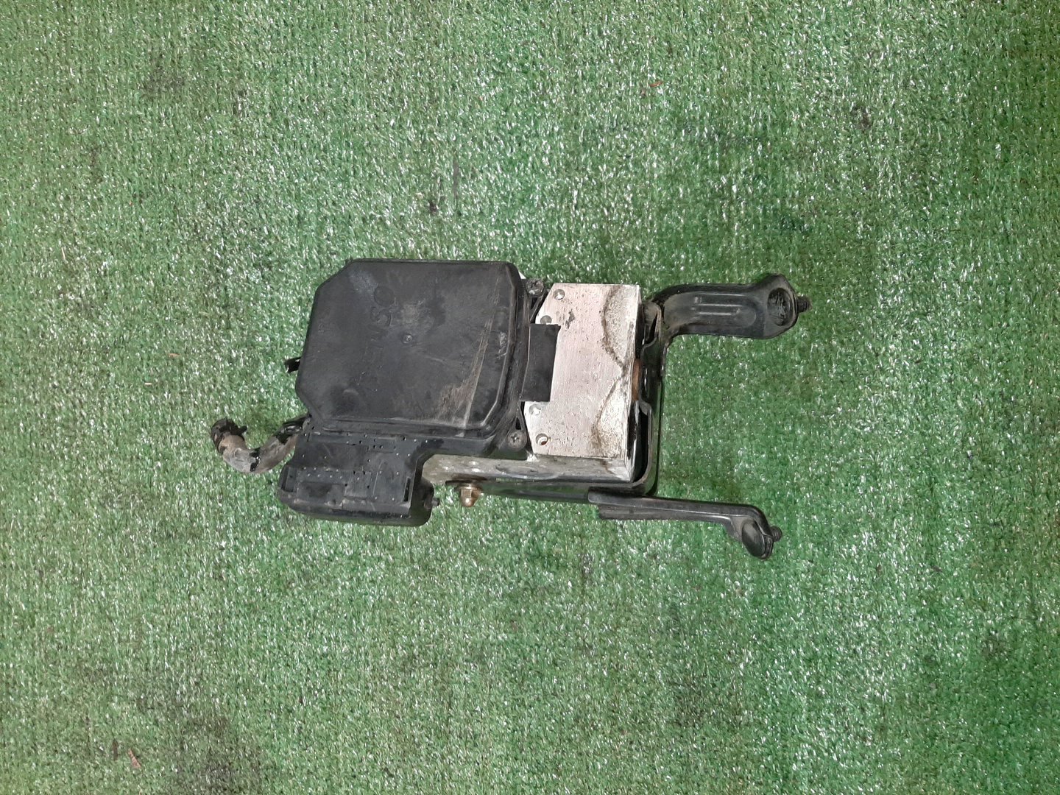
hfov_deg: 67.3
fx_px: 796
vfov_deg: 53.1
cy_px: 398
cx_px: 530
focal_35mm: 26
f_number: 1.7
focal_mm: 3.93
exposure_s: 1/33
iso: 197
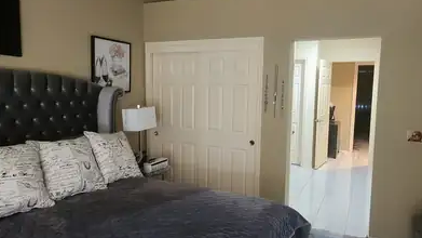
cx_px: 213
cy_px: 120
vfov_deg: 40.2
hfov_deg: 66.1
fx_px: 325
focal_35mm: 29
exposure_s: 1/40
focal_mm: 5.4
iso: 500
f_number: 1.8
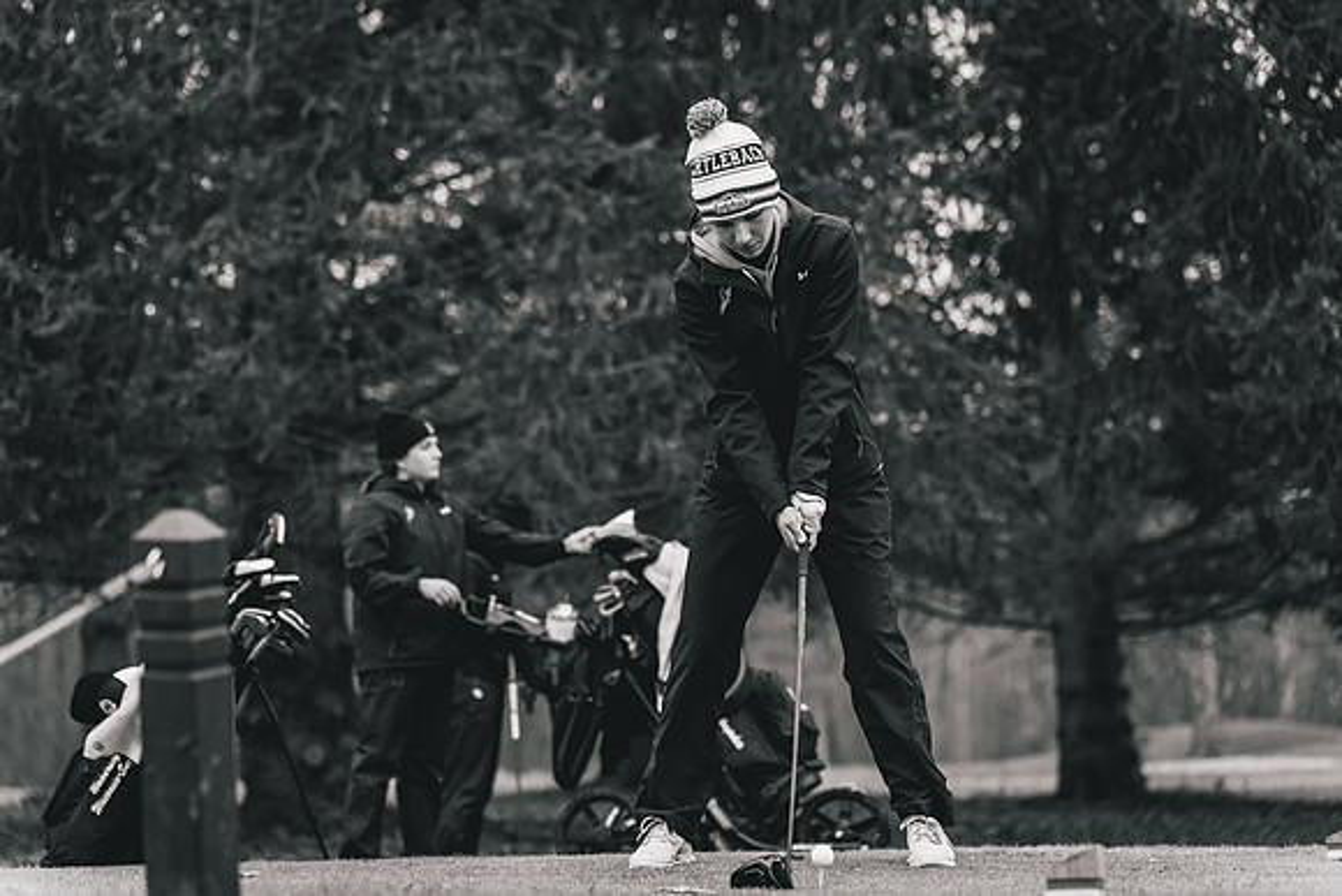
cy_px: 448
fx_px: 3830
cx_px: 671
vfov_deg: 13.3
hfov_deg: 19.9
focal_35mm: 103
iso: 640
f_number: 2.8
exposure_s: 1/4000
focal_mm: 99
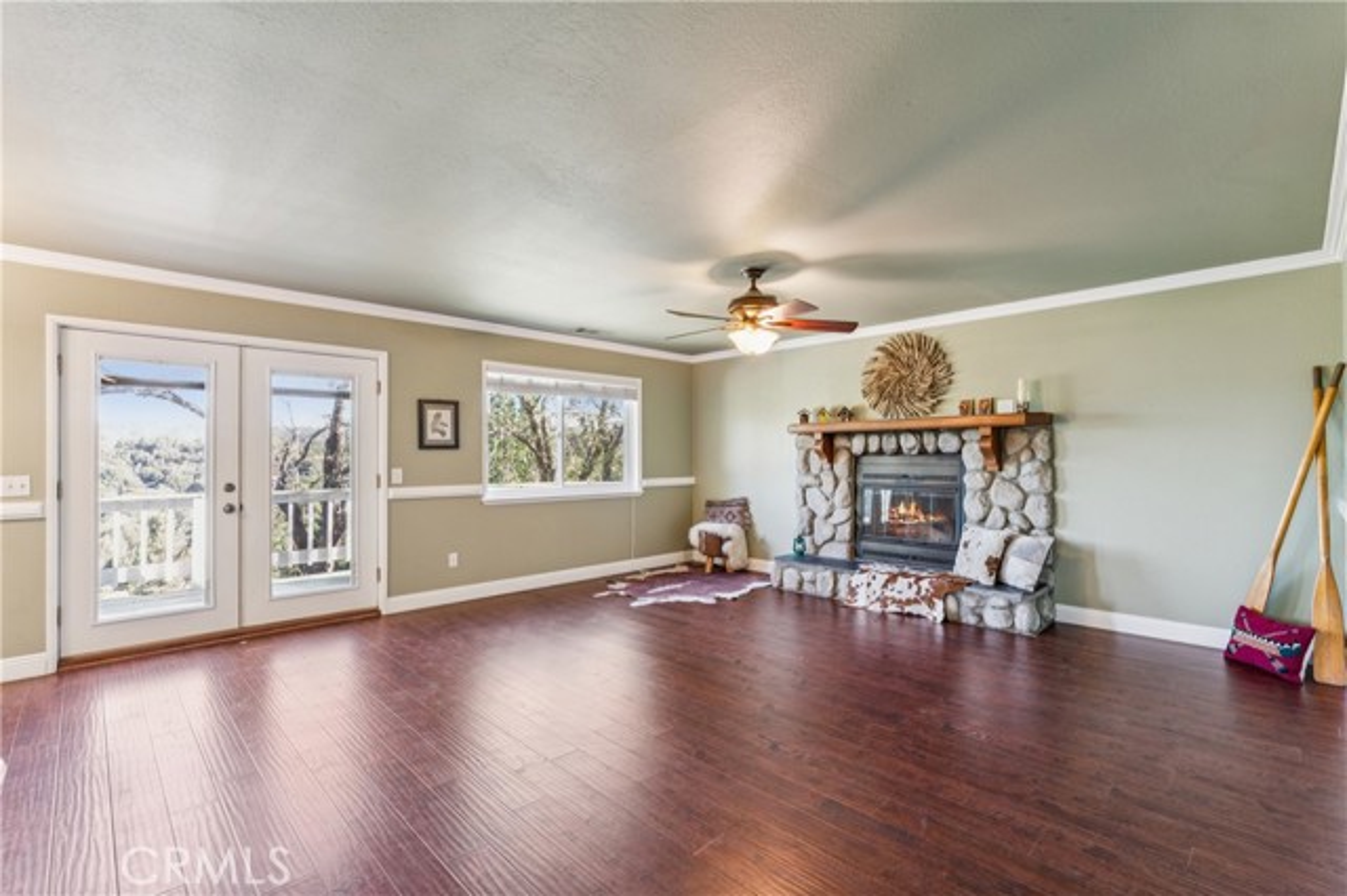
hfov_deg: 95.7
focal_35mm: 16
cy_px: 448
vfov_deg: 72.7
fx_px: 610
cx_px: 674
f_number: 13
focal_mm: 16.3
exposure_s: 1.3
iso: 100
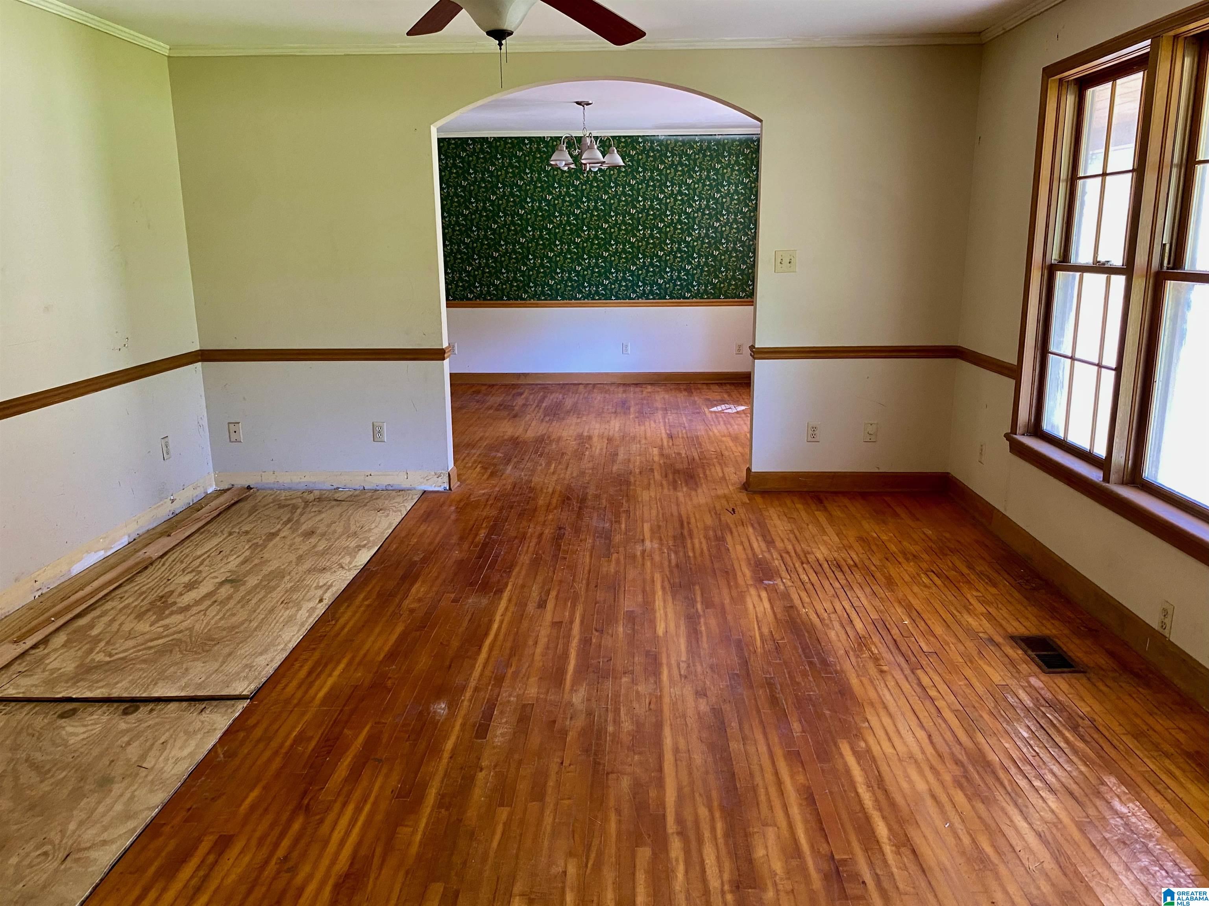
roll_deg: -0.6
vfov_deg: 53.1
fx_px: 908
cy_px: 453
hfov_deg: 67.3
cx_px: 604
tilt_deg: -14.0
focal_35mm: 26
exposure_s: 1/60
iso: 160
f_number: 1.8
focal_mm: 4.25
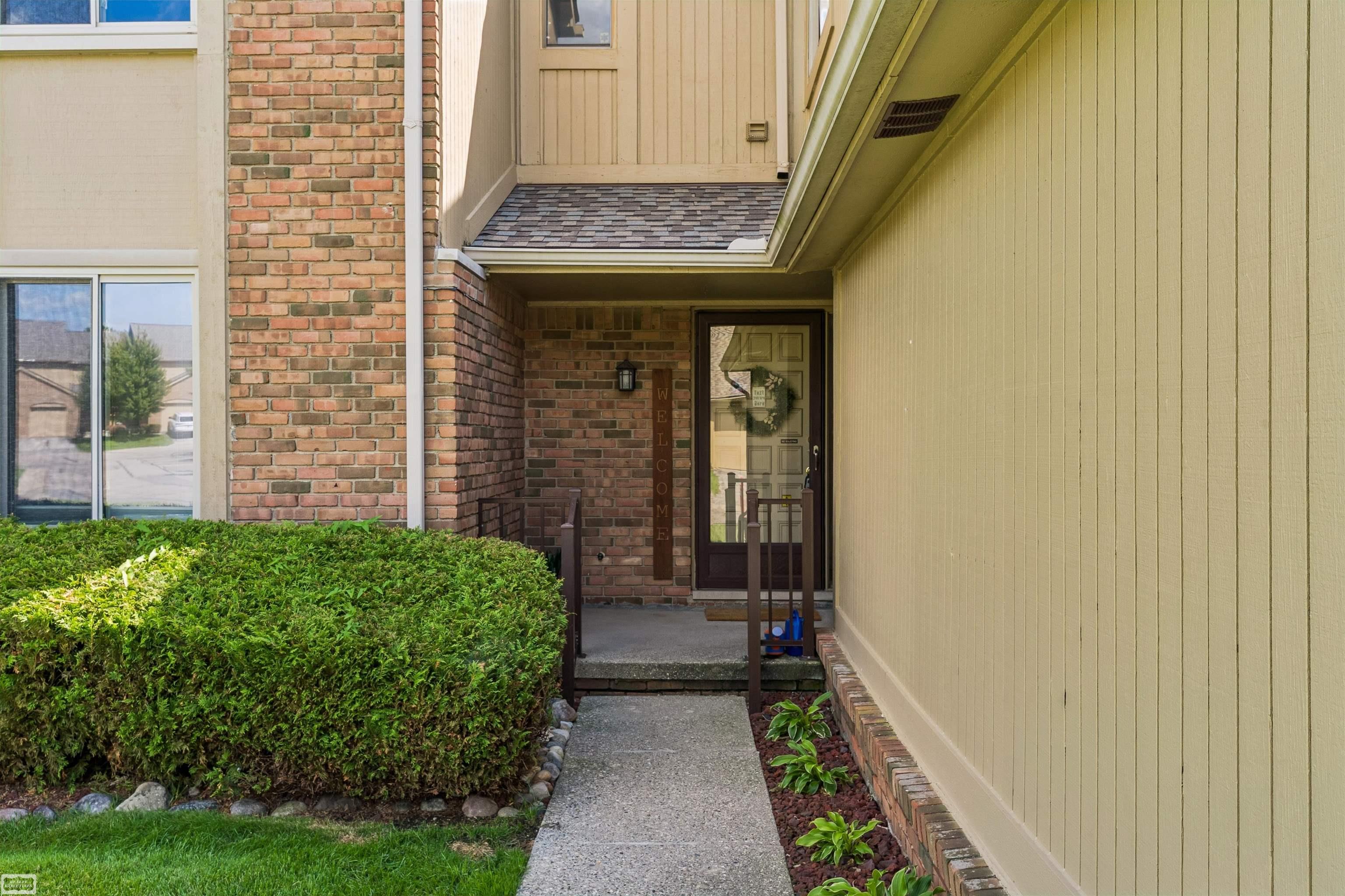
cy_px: 448
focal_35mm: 30
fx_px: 1121
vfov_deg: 43.6
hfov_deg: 61.9
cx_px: 672
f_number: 11
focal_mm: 30
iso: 200
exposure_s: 1/30
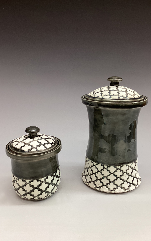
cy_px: 128
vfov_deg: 55.3
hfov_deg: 36.3
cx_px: 79
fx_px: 230
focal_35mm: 35
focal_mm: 3.3
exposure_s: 1/60
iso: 100
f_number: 2.4
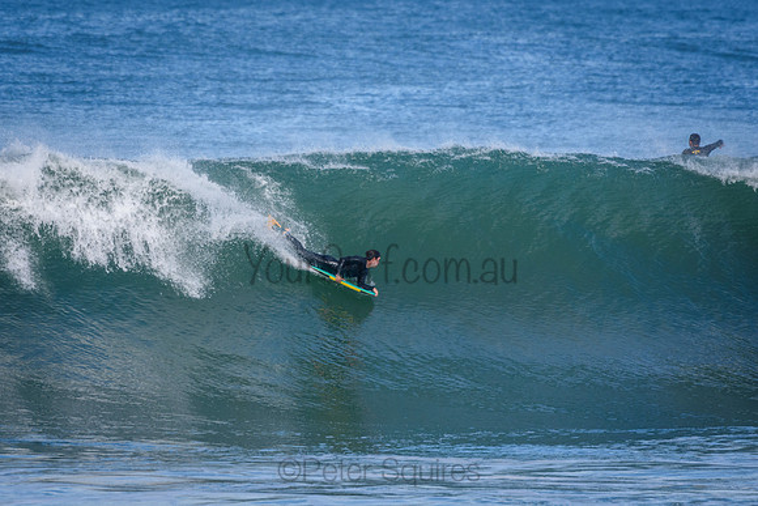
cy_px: 253
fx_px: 12004
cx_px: 379
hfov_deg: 3.6
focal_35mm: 570
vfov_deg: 2.4
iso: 500
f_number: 5.6
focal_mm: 380
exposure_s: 1/2000
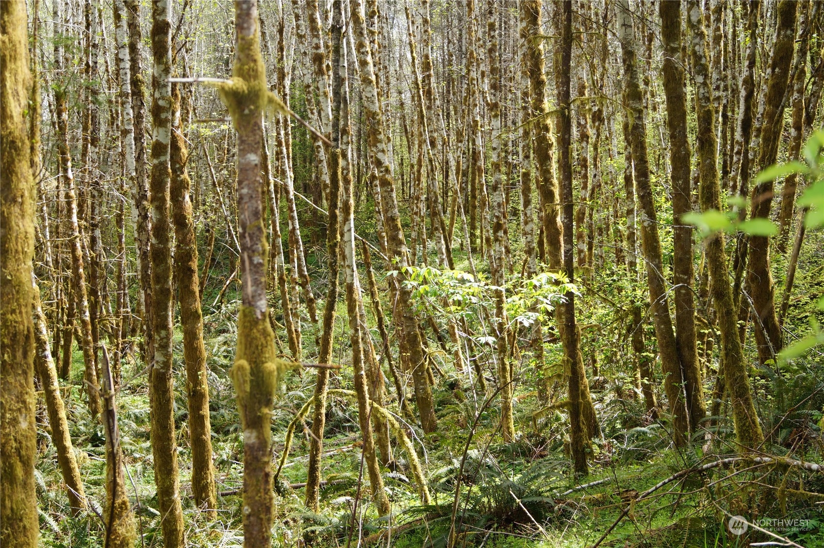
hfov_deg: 37.9
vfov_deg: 25.7
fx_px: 1201
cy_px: 274
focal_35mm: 52
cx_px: 412
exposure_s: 1/80
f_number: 5.6
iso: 100
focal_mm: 35
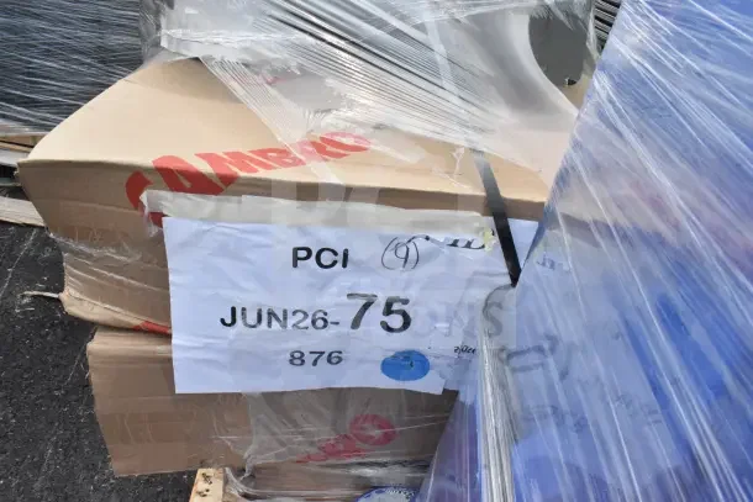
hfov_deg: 67.4
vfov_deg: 48.0
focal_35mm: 27
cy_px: 251
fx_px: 565
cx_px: 376
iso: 6400
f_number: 22
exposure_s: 1/2000
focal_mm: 18
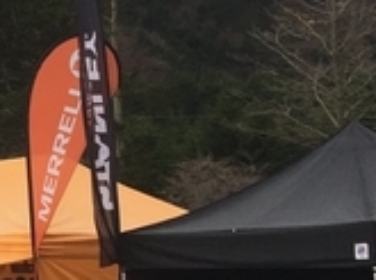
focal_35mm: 141
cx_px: -440
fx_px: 1528
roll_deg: -0.4
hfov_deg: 12.0
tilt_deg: +10.0
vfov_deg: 10.5
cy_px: 82
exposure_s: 1/238
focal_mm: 4.15
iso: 32
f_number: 2.2
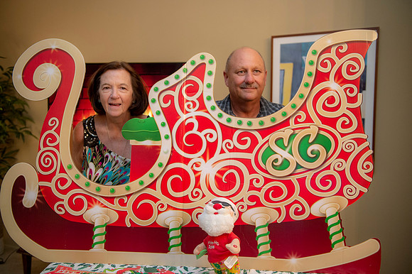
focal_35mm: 34
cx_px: 206
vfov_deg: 38.8
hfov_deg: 55.8
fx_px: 389
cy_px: 137
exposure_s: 1/80
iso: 1600
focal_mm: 34
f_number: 2.8
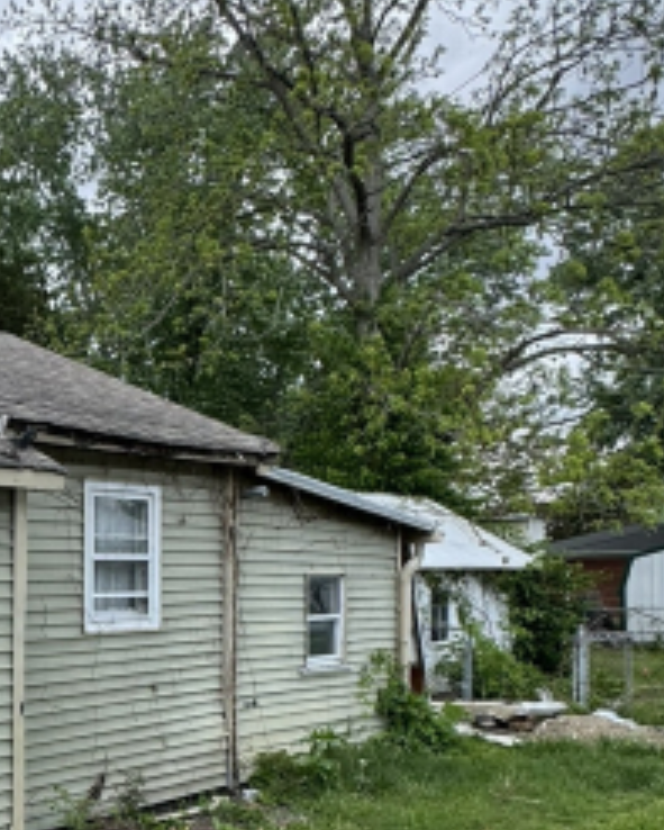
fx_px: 908
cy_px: 619
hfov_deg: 33.9
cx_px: -94
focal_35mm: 37
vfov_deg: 47.3
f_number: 2.2
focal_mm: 2.22
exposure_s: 1/713
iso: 40
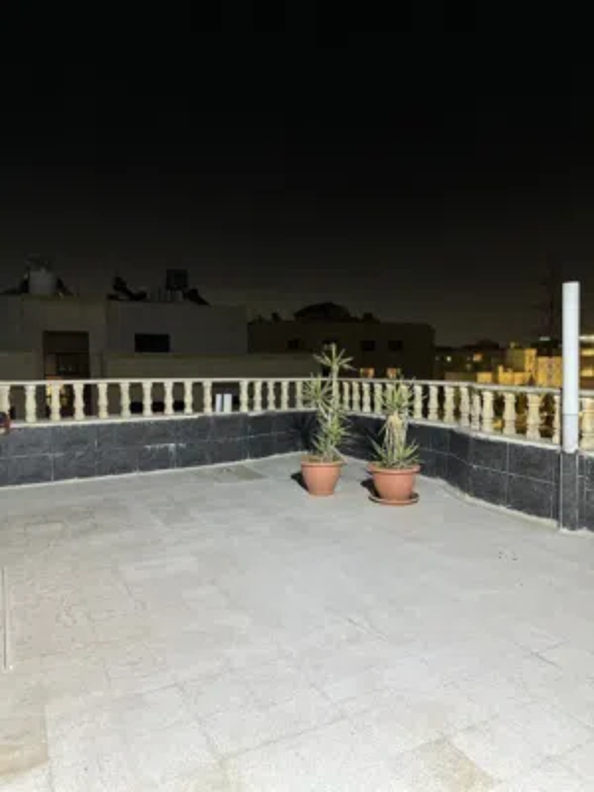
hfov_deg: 56.8
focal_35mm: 24
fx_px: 549
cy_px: 396
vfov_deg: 71.6
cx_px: 297
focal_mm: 6.86
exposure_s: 1/50
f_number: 1.78
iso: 640
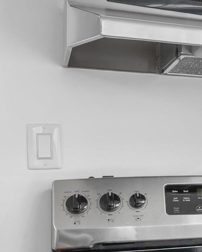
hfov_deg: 15.9
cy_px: 212
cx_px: 414
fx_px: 553
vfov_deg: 25.1
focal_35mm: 74
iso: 400
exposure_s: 1/13
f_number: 11
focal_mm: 16
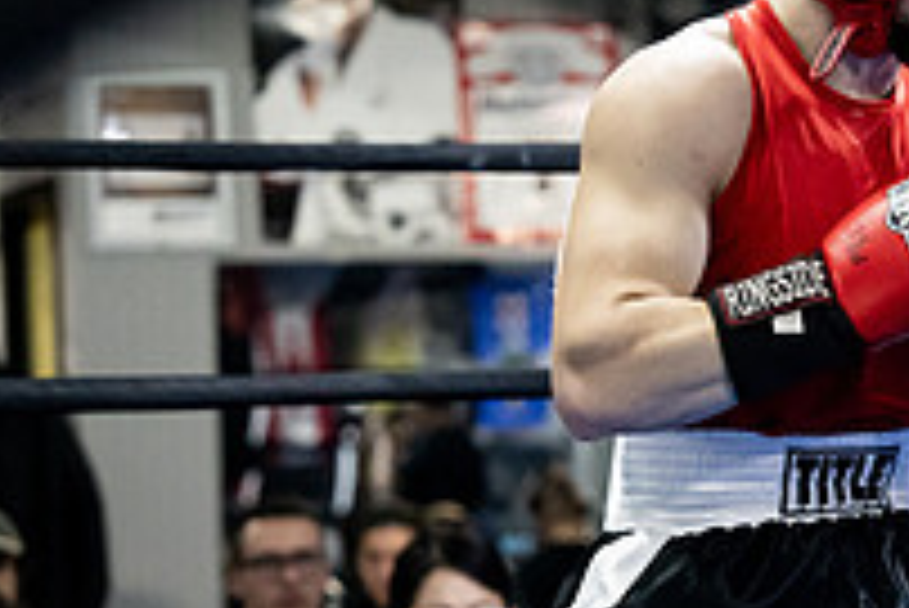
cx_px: 1035
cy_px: 354
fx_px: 5079
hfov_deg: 10.1
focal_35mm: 201
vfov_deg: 6.8
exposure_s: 1/1000
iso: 8000
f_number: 2.8
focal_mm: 70
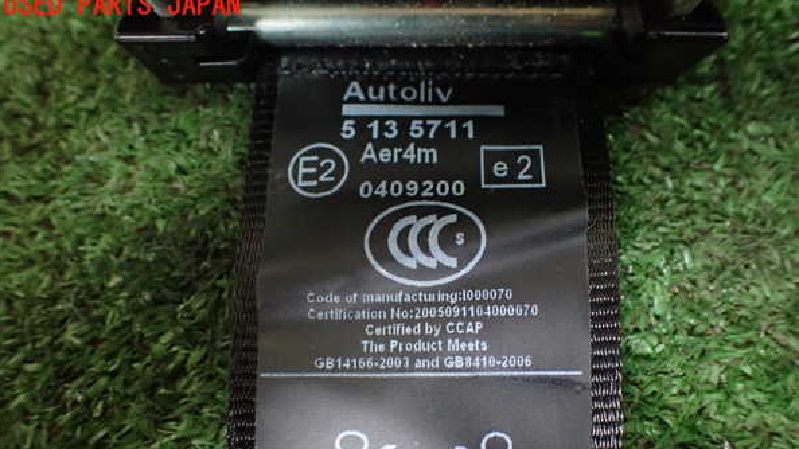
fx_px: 699
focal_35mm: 33
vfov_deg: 35.3
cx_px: 400
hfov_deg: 59.5
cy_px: 292
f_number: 2.3
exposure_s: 1/50
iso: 800
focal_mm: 5.4
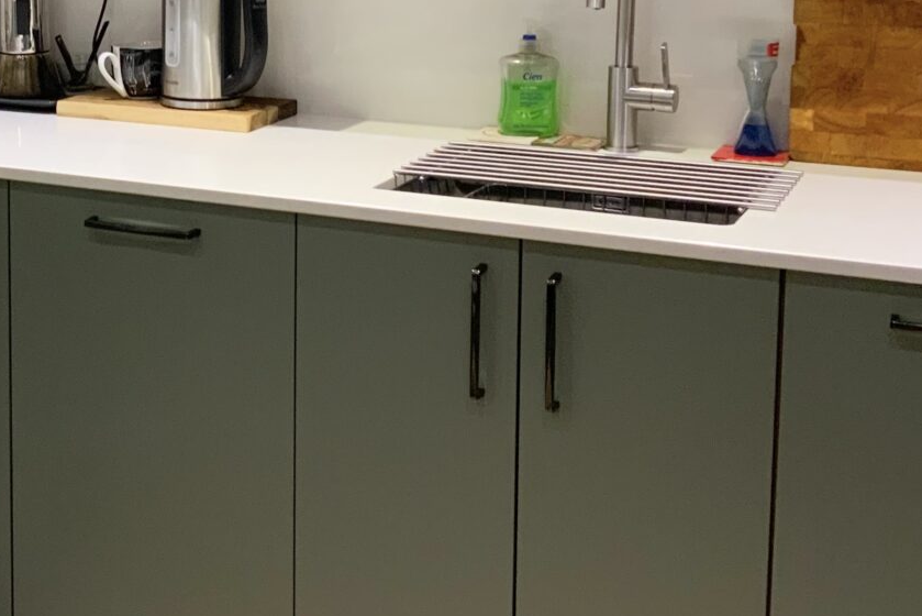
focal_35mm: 69
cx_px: 129
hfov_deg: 28.3
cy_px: 51
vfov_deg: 19.4
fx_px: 1768
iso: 125
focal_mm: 3
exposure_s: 1/50
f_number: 1.8
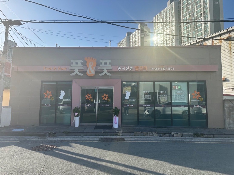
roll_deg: -0.4
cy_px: 88
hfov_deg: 71.6
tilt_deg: +4.0
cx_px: 117
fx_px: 162
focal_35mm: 24
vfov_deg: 56.8
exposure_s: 1/2967
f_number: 1.78
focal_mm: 6.86
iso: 80
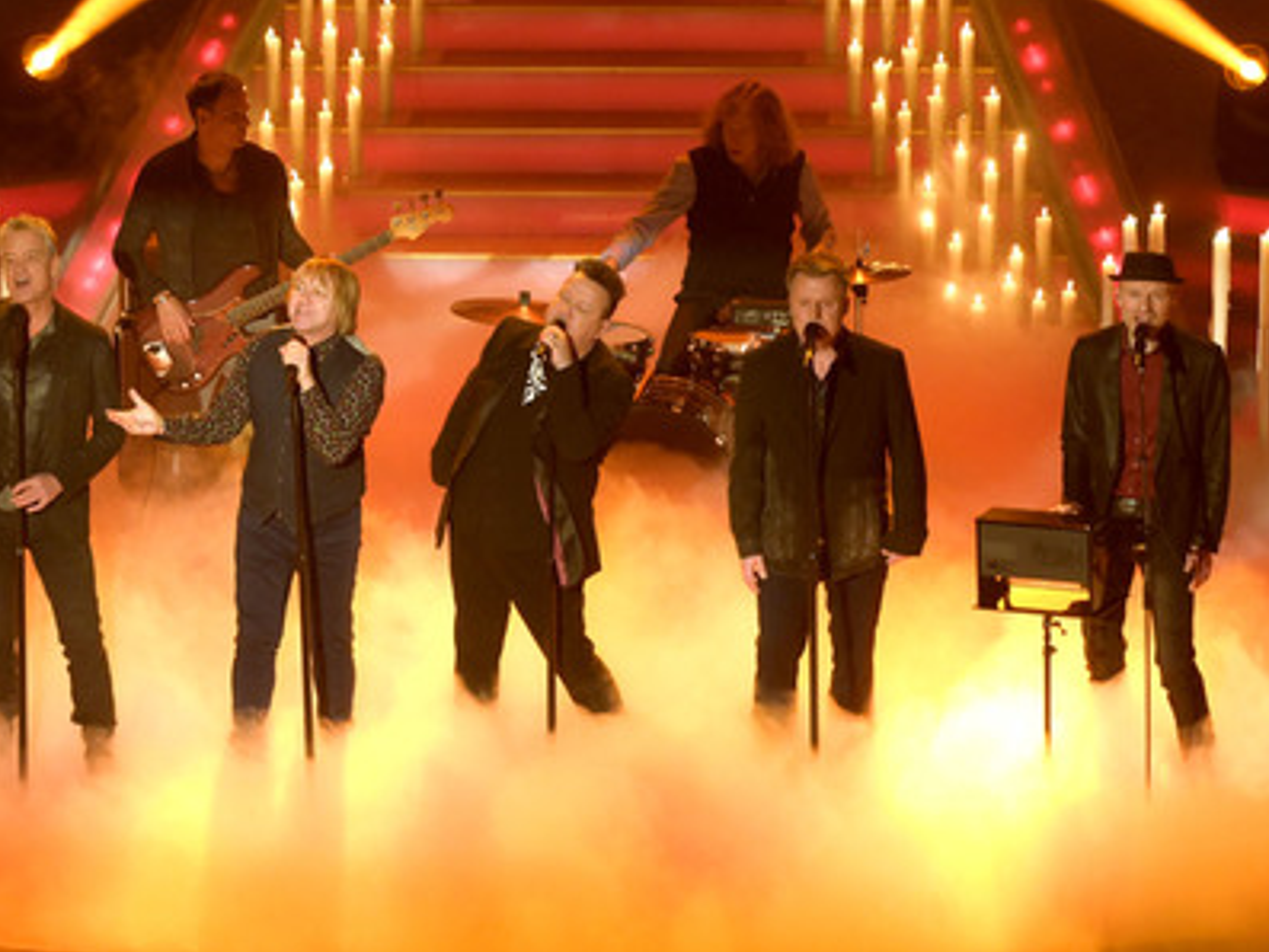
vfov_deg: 6.2
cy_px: 476
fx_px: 8801
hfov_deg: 8.2
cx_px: 561
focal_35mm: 240
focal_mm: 220
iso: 10000
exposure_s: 1/250
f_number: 5.6
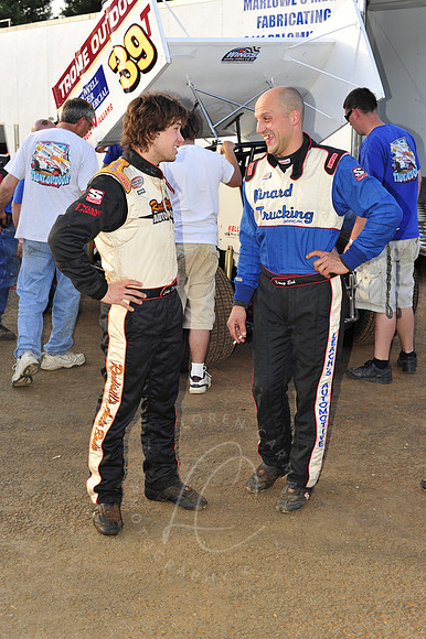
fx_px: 888
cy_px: 320
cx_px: 213
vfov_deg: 39.6
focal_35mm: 50
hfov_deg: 27.0
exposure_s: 1/250
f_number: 8
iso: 500
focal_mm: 50
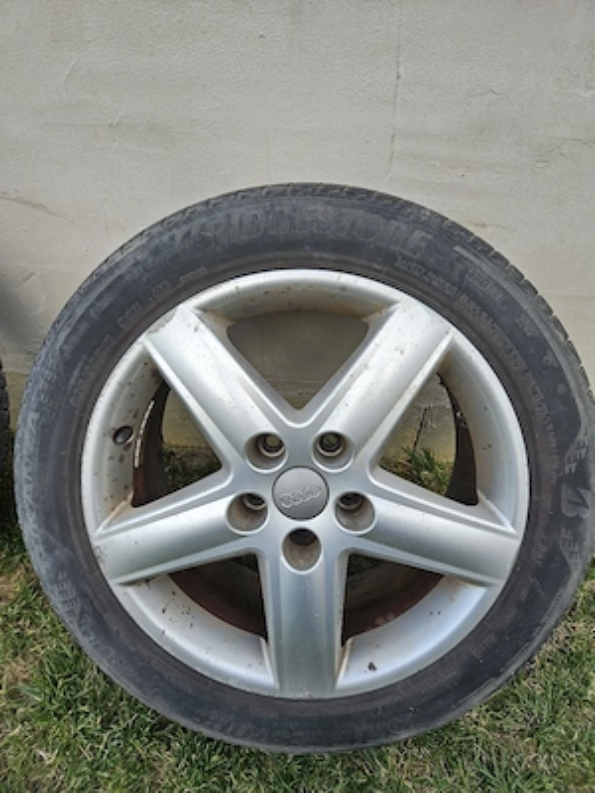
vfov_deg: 73.9
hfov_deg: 58.9
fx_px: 527
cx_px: 298
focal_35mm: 23
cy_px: 396
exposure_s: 1/303
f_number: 1.8
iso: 25
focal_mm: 5.4
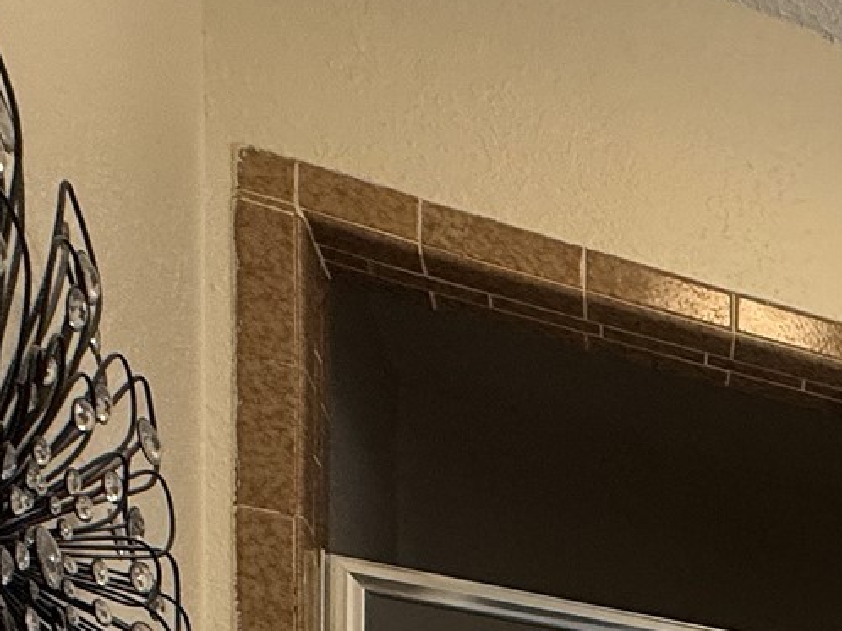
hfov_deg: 24.9
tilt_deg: -2.4
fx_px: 1313
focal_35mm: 54
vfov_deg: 19.4
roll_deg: -2.1
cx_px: 1337
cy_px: 1172
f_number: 2.2
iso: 125
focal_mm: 2.22
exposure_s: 1/120
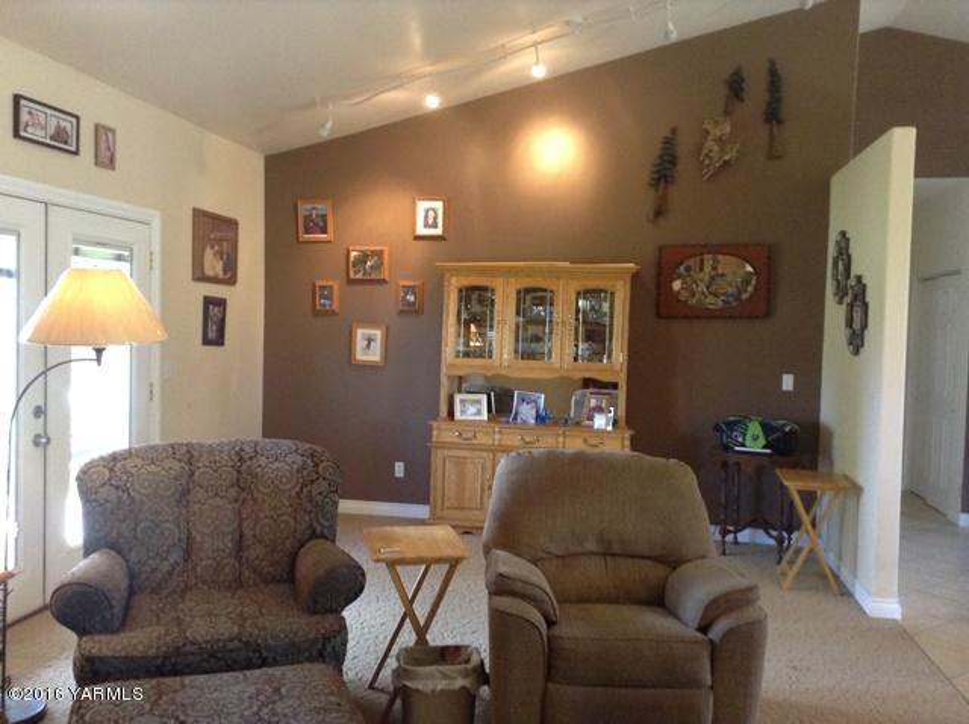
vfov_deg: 42.8
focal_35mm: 33
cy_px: 362
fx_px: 922
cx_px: 484
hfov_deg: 55.4
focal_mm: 3.3
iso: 250
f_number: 2.4
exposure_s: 1/20
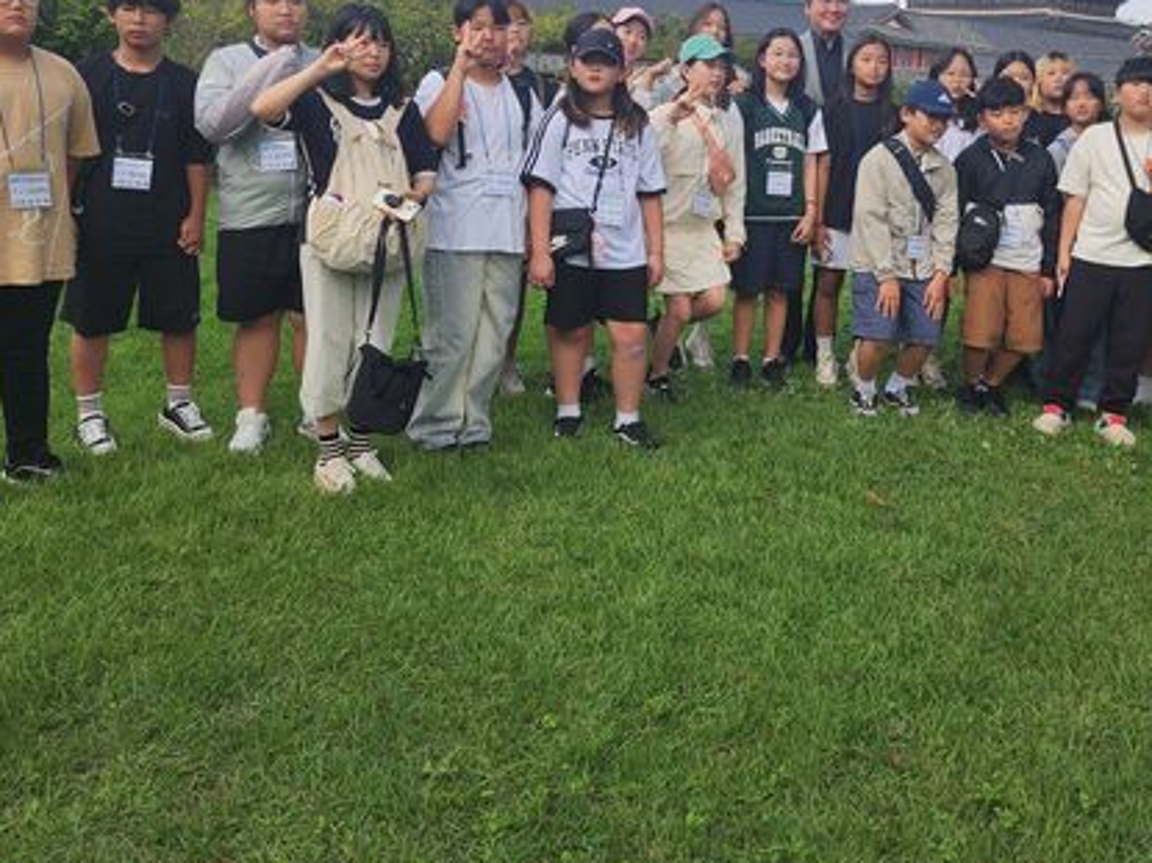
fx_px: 1198
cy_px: 248
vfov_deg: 38.9
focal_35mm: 36
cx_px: 747
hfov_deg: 50.6
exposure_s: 1/621
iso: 12
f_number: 1.8
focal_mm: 6.4
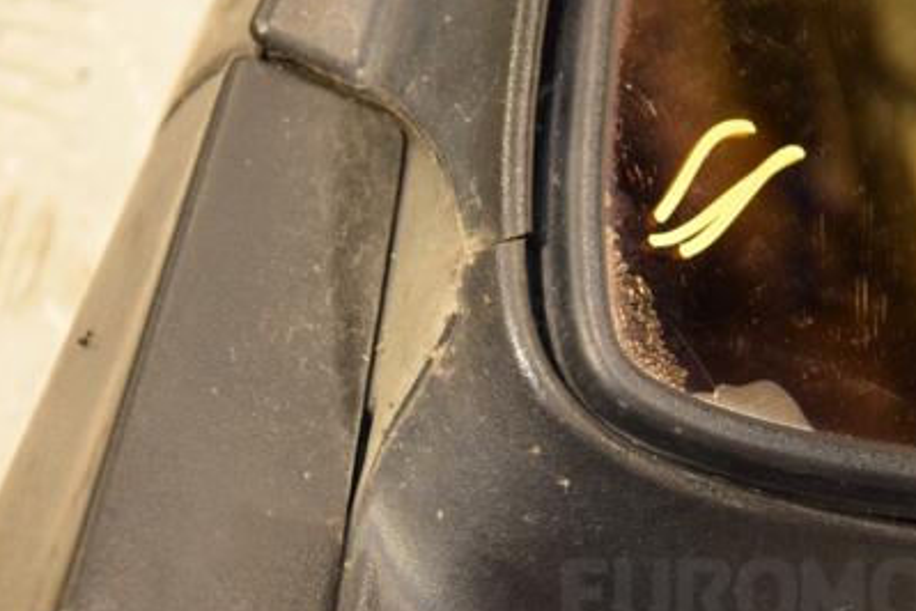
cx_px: 519
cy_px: 287
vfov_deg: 9.2
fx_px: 3791
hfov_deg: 13.8
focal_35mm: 149
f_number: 5.3
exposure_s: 1/125
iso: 800
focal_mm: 66
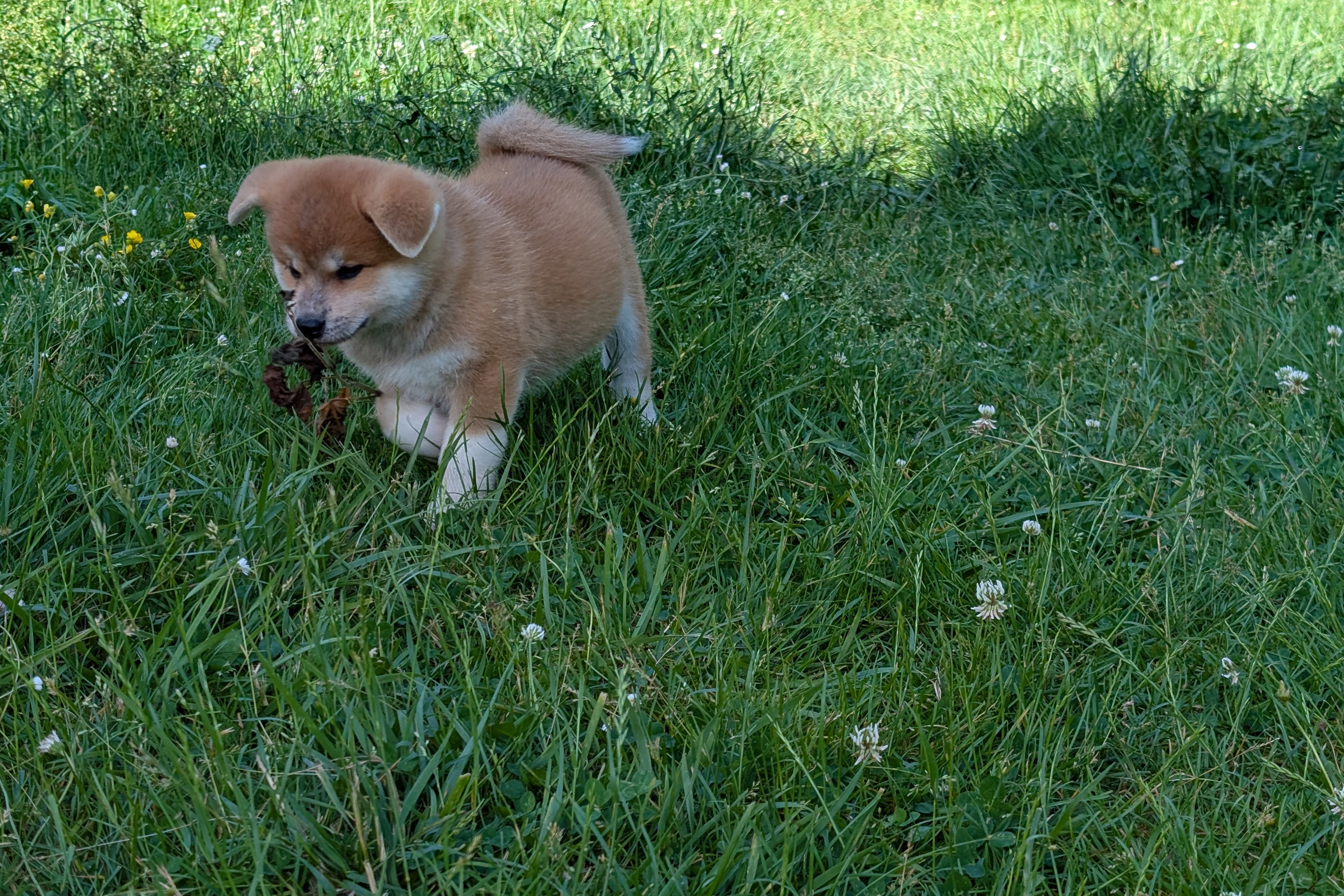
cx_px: 662
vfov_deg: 26.0
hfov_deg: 38.2
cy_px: 507
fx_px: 1941
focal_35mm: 52
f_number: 1.68
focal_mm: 6.9
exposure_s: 1/317
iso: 20
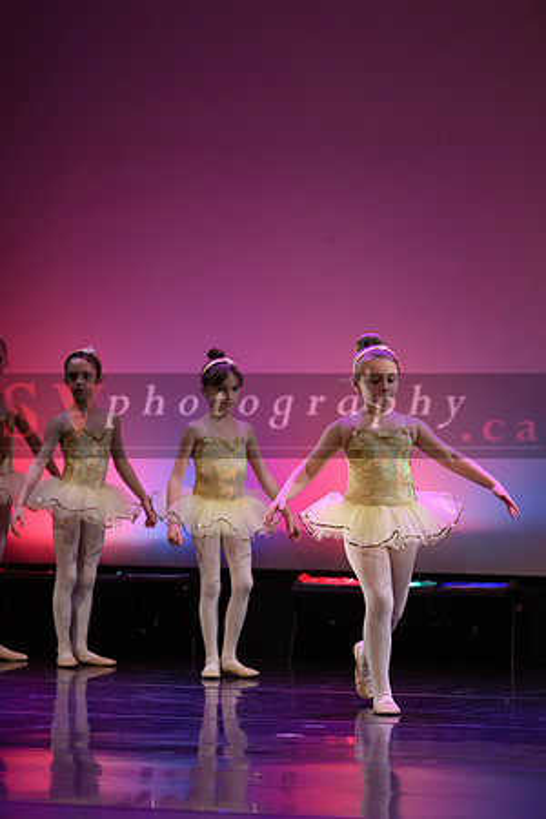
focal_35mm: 200
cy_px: 410
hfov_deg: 6.9
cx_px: 273
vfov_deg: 10.3
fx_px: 4550
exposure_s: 1/250
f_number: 2.8
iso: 1600
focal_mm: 200
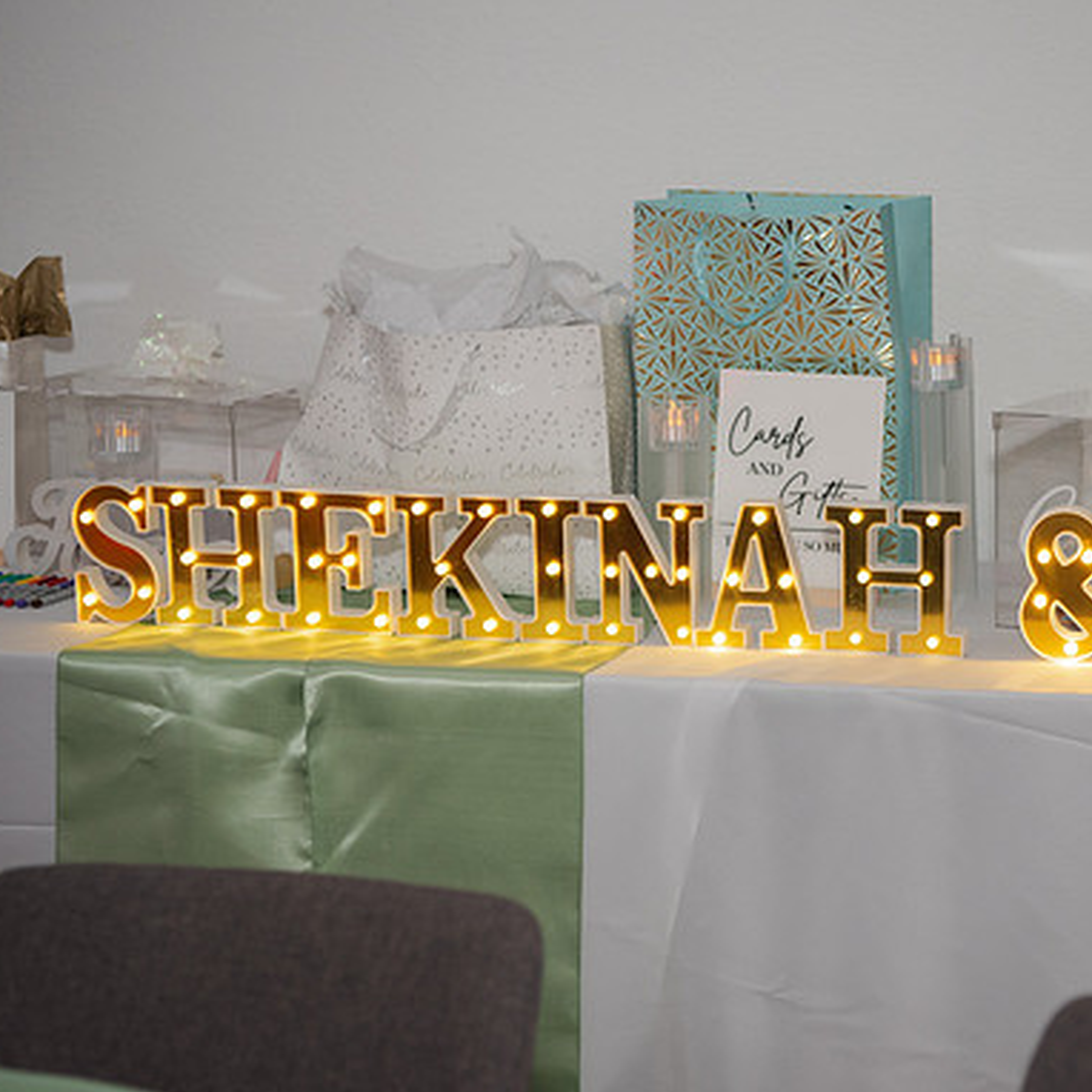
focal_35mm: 80
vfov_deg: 21.7
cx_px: 763
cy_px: 547
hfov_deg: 21.5
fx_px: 2855
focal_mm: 62
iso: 1000
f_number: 4
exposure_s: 1/125
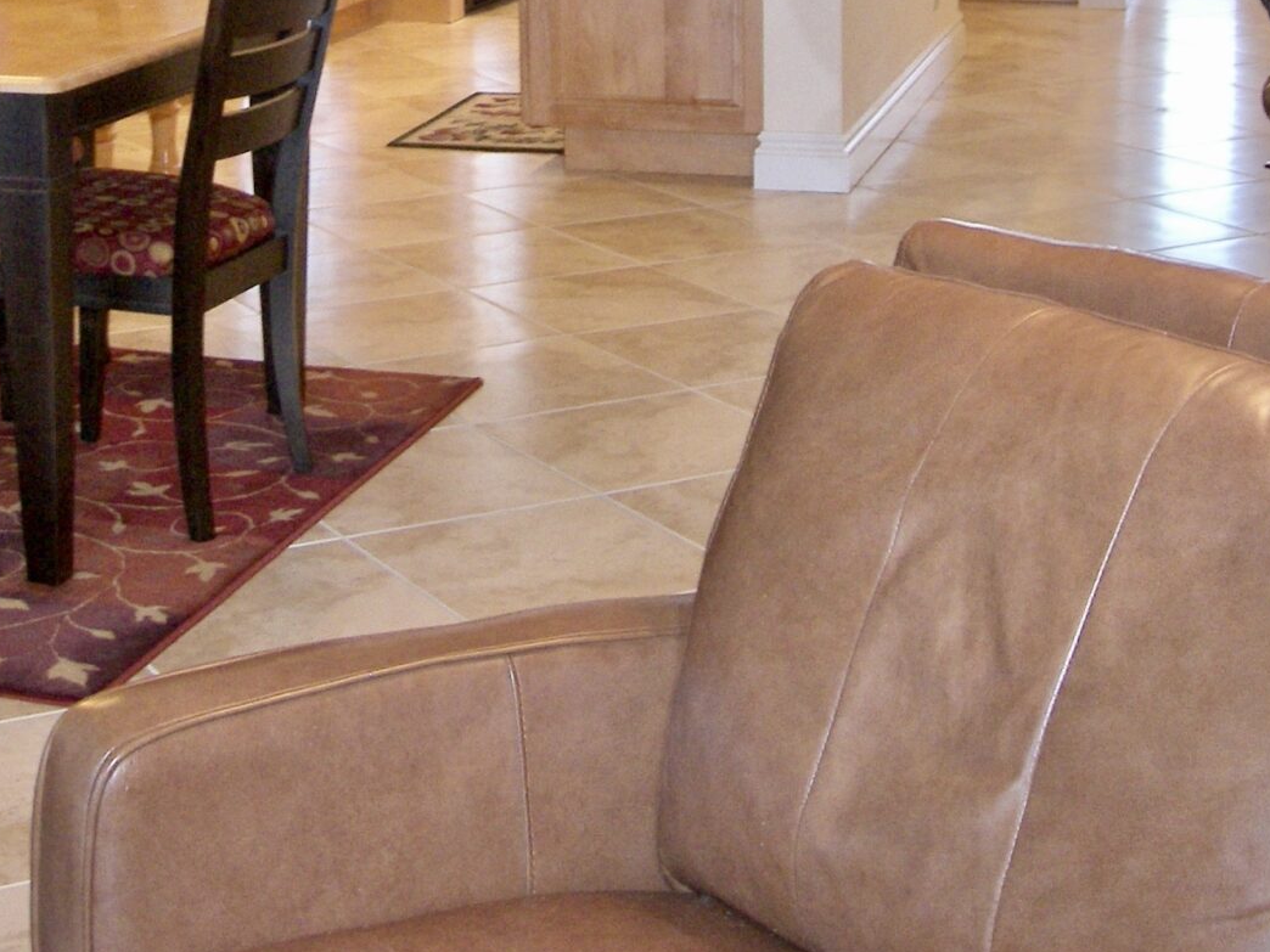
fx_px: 2788
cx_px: 409
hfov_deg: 25.5
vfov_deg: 18.5
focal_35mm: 76
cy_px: -162
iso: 100
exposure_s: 1/30
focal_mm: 6.5
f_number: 3.2
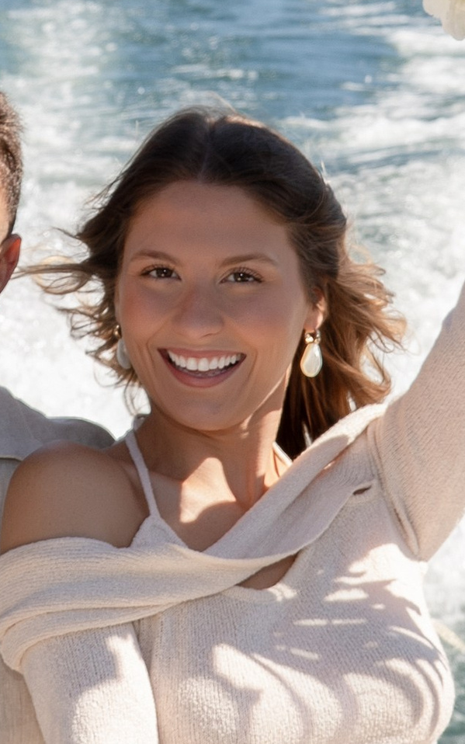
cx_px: 17
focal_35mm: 143
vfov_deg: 14.6
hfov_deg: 9.1
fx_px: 2899
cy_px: 262
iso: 100
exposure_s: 1/250
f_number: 7.1
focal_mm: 35
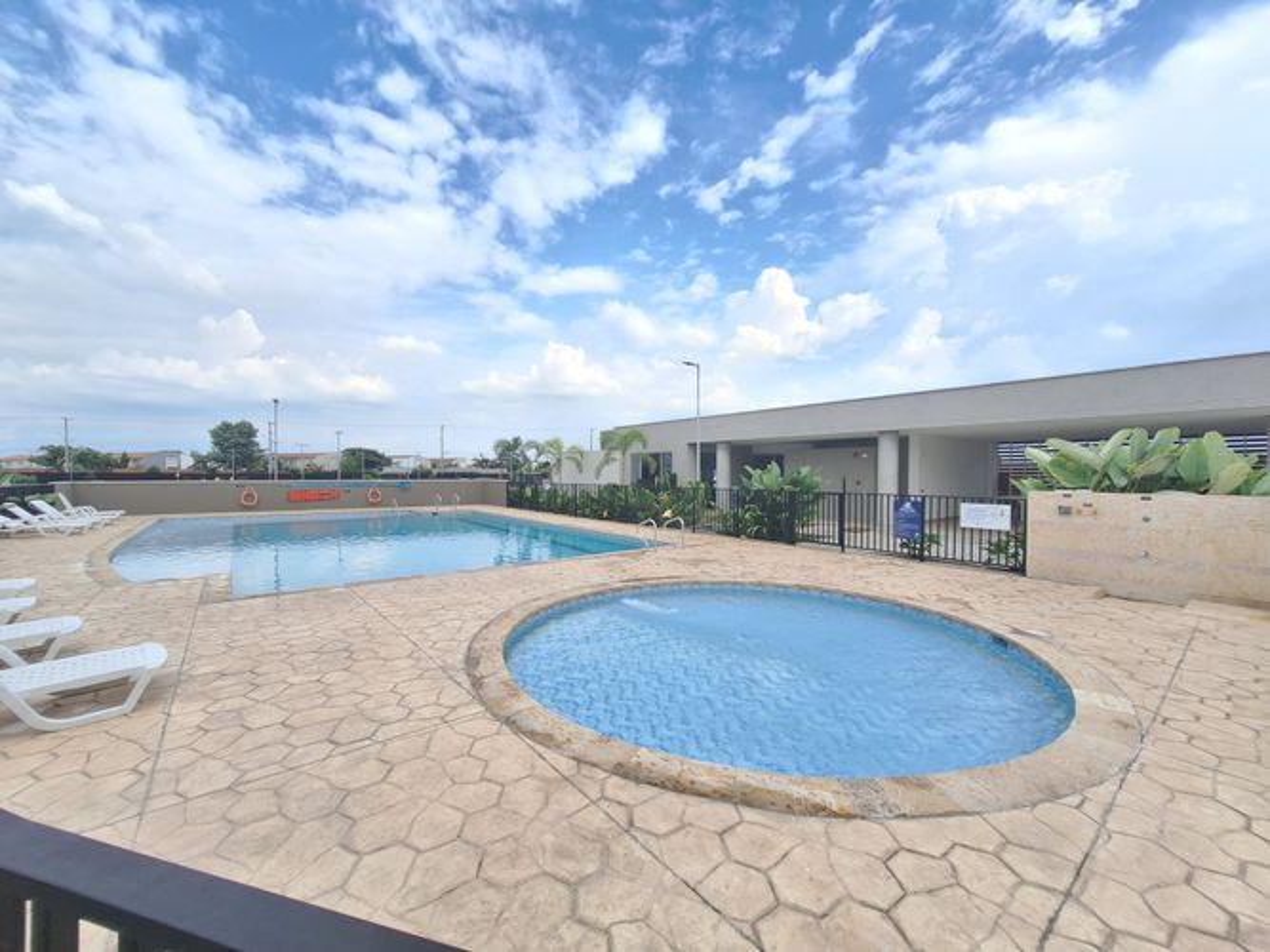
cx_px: 635
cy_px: 476
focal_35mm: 13
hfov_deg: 106.2
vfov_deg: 89.9
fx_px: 477
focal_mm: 1.74
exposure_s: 1/1040
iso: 40
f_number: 2.2
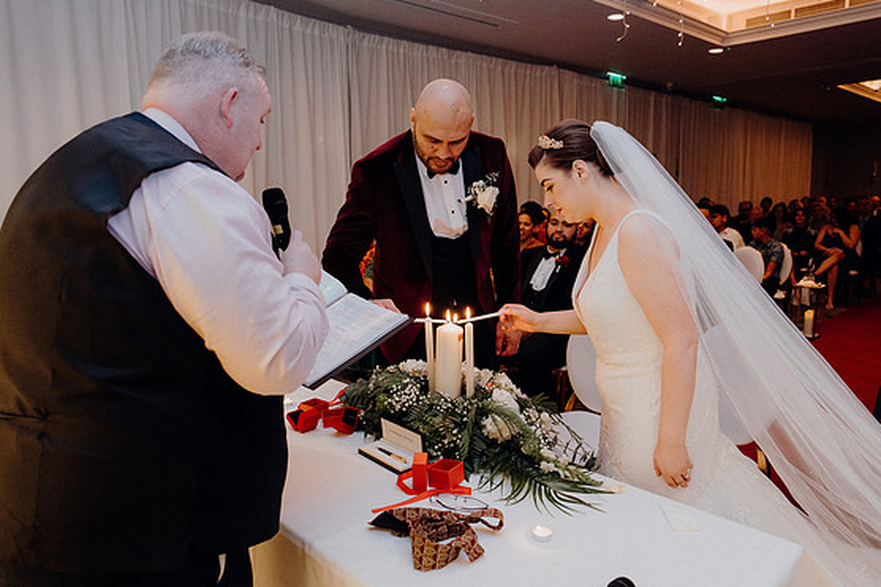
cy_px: 294
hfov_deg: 71.5
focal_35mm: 25
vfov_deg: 51.3
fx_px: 612
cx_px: 449
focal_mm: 24
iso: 2500
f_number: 3.5
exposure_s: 1/160
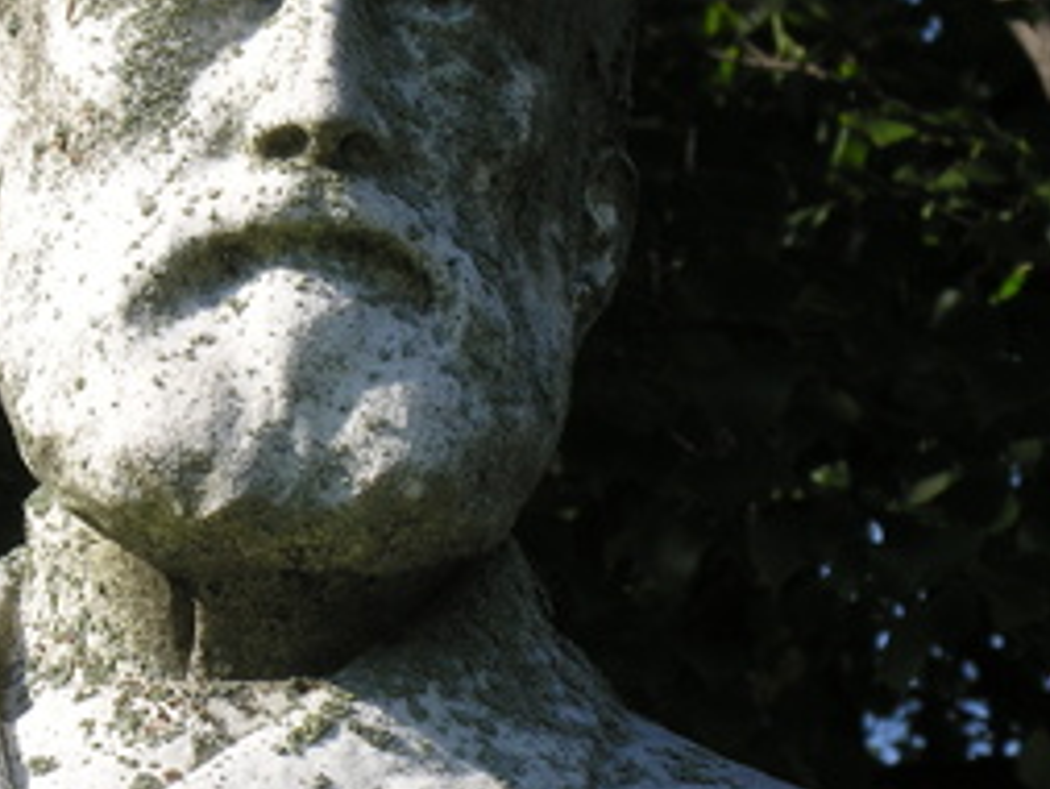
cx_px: 457
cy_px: 664
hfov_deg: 5.5
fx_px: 10925
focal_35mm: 360
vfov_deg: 4.1
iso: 50
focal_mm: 29.3
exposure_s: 1/158
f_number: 6.6
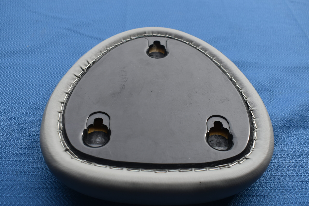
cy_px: 103
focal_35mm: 36
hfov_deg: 53.1
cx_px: 154
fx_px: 309
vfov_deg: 36.9
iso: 200
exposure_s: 1/250
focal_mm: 24
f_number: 6.3
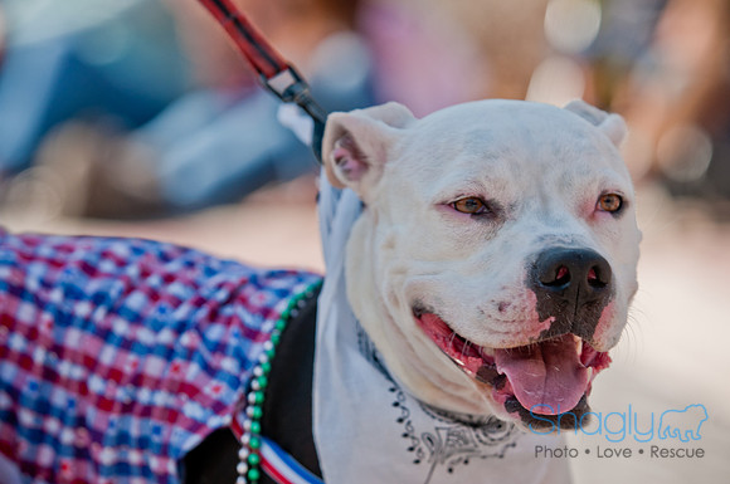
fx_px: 4100
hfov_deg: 10.2
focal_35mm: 202
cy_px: 242
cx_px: 365
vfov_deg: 6.8
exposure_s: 1/1000
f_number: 4
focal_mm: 135
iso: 200
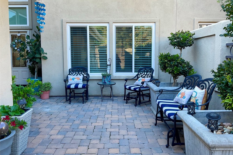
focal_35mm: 31
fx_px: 201
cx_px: 119
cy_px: 73
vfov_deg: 42.3
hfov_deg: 60.3
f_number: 1.8
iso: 20
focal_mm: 3
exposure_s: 1/122
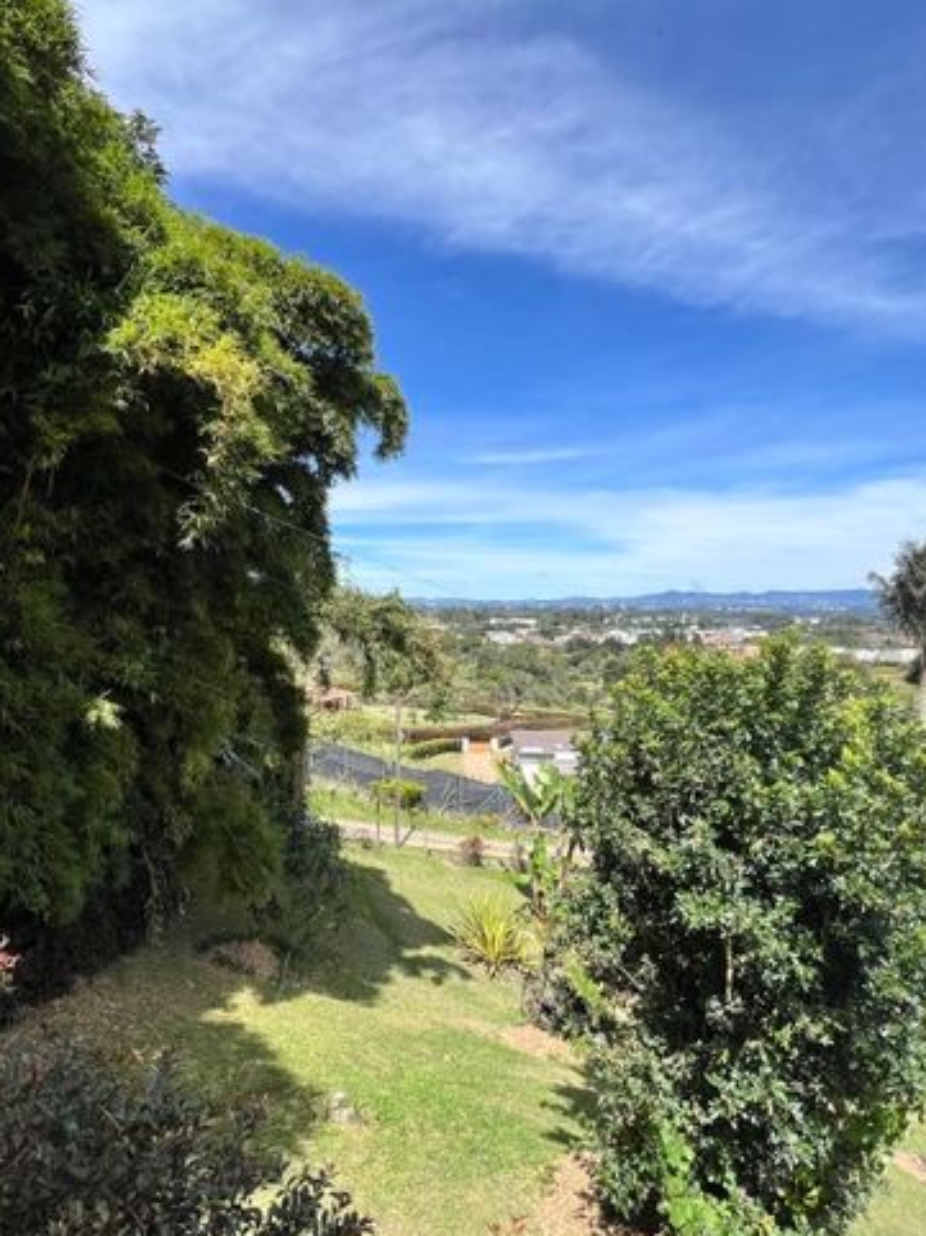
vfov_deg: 87.8
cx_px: 396
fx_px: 643
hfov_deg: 71.2
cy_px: 626
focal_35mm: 18
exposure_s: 1/1309
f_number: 1.8
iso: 32
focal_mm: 1.57
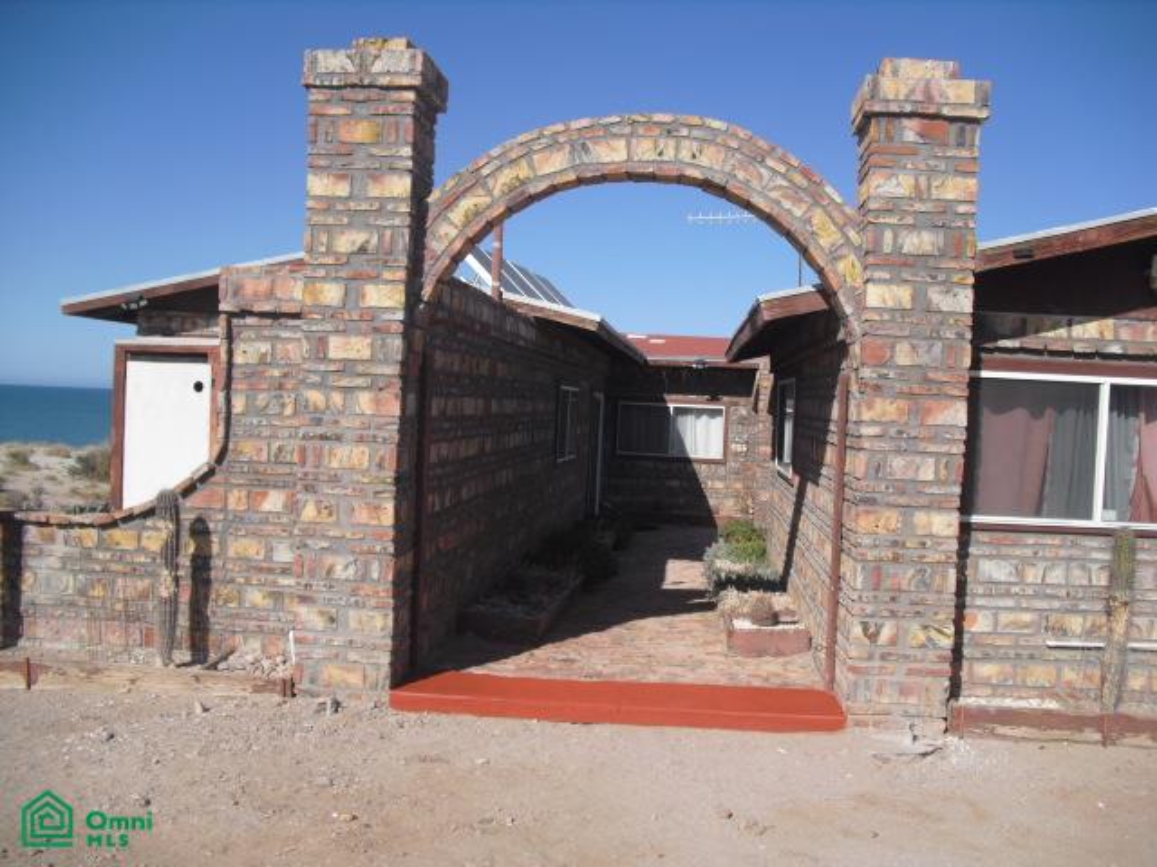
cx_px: 578
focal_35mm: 36
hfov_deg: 51.4
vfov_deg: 39.7
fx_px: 1203
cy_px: 434
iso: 64
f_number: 7.8
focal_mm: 6.3
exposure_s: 1/200
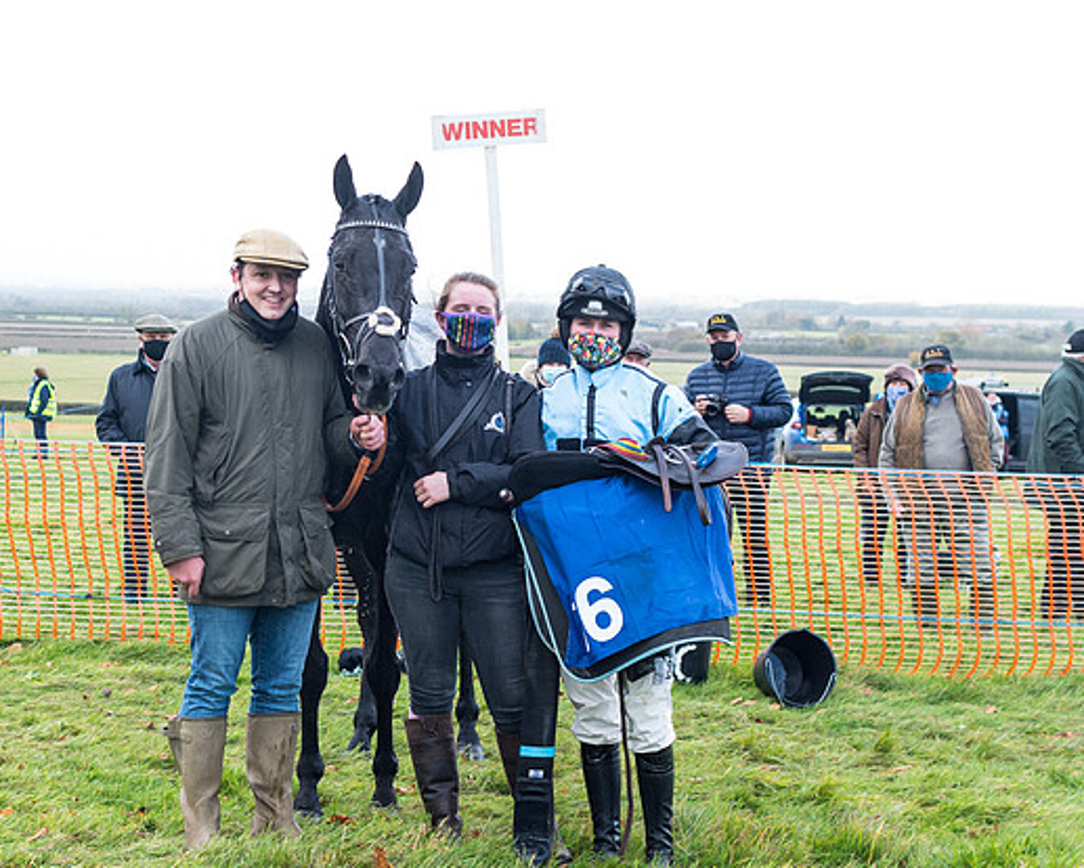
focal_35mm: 68
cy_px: 421
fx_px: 2182
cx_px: 414
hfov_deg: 27.8
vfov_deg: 22.5
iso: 1250
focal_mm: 35
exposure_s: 1/1000
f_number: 5
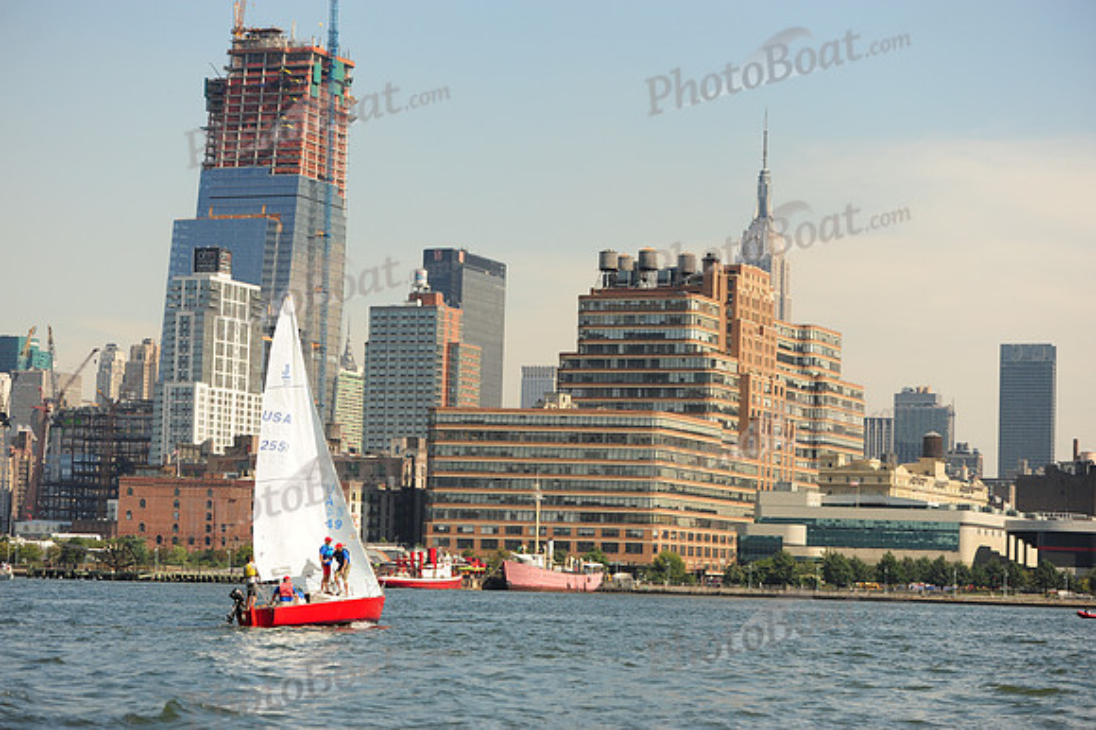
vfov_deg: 14.8
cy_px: 365
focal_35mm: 92
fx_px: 2799
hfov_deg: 22.2
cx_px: 548
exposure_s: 1/1250
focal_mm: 92
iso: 320
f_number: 4
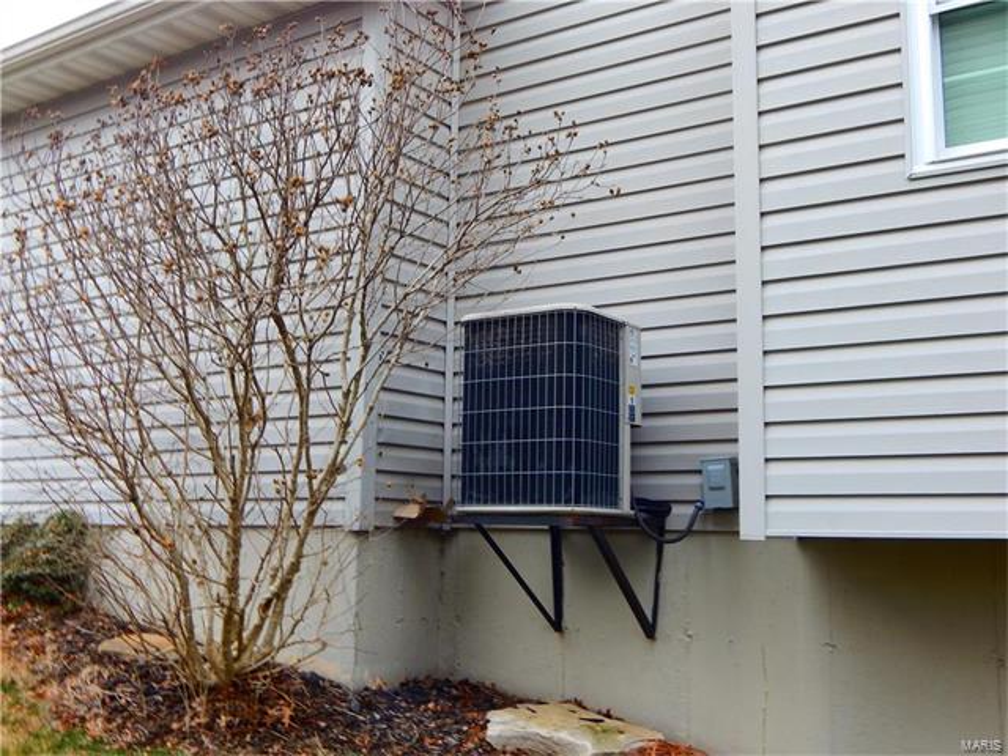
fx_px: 1107
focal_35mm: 38
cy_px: 378
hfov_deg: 49.0
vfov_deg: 37.7
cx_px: 504
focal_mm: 6.8
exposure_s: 1/40
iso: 125
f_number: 3.4
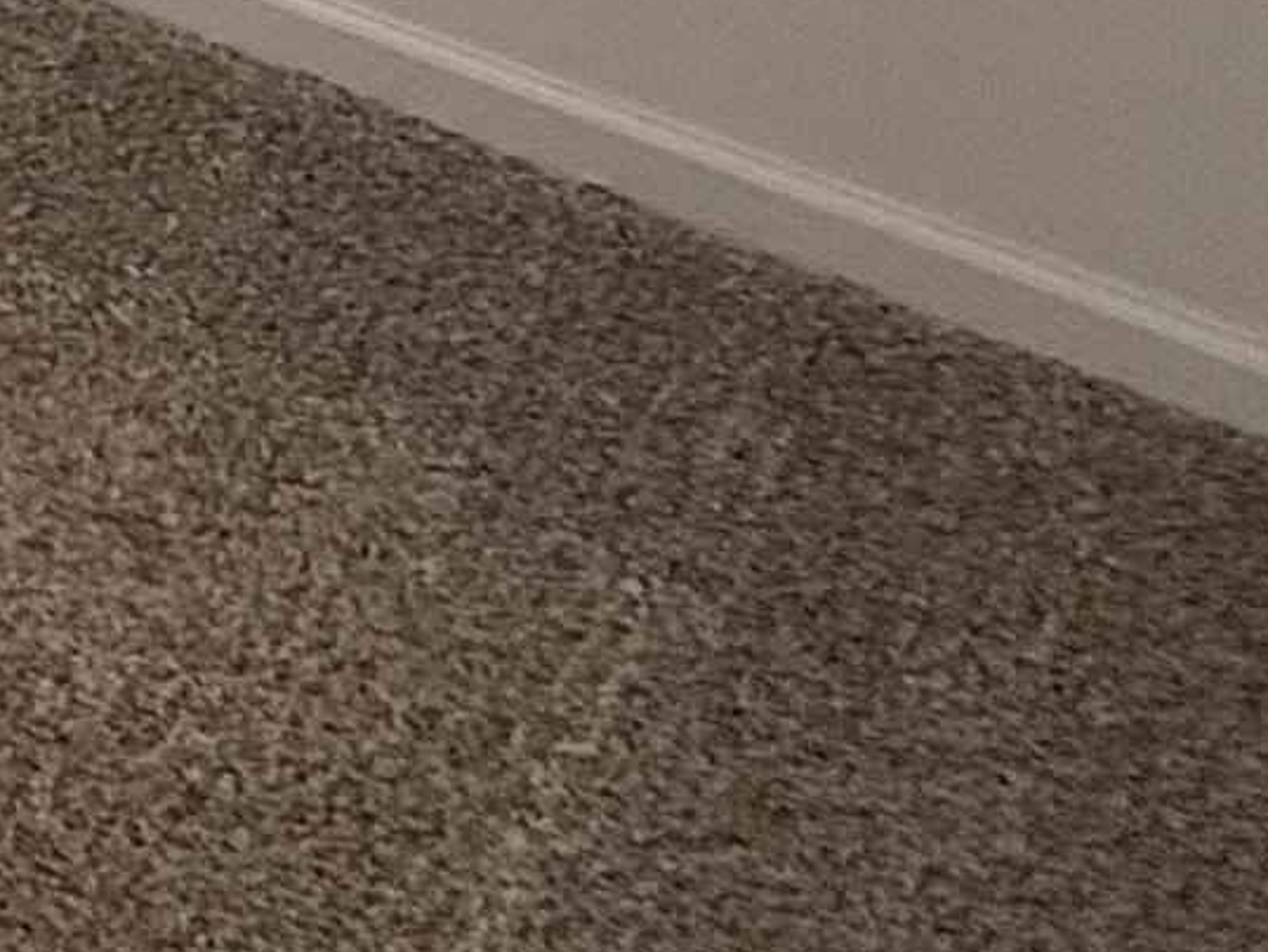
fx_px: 2858
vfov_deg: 13.7
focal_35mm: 78
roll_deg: +1.0
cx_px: -1841
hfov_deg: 14.6
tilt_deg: -7.1
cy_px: -1322
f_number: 2.2
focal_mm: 2.22
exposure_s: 1/120
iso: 125
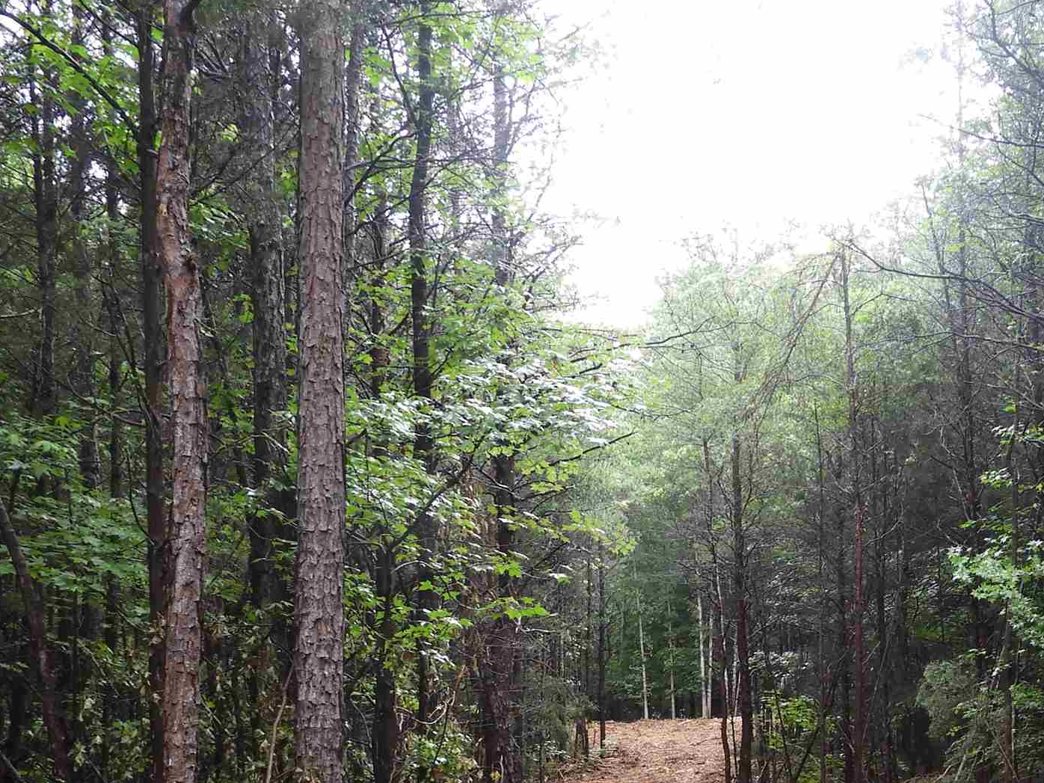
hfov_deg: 29.1
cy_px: 743
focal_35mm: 66
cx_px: 725
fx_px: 1991
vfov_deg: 21.6
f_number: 3.5
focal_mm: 5.4
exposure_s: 1/30
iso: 100
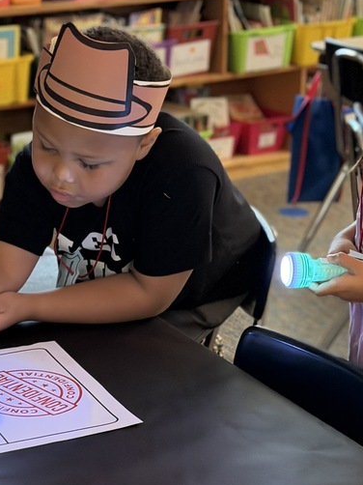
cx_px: 85
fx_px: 1371
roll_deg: -0.3
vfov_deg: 20.0
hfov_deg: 15.0
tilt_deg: -20.1
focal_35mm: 98
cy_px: 251
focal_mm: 6.76
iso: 640
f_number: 1.78
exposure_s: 1/24
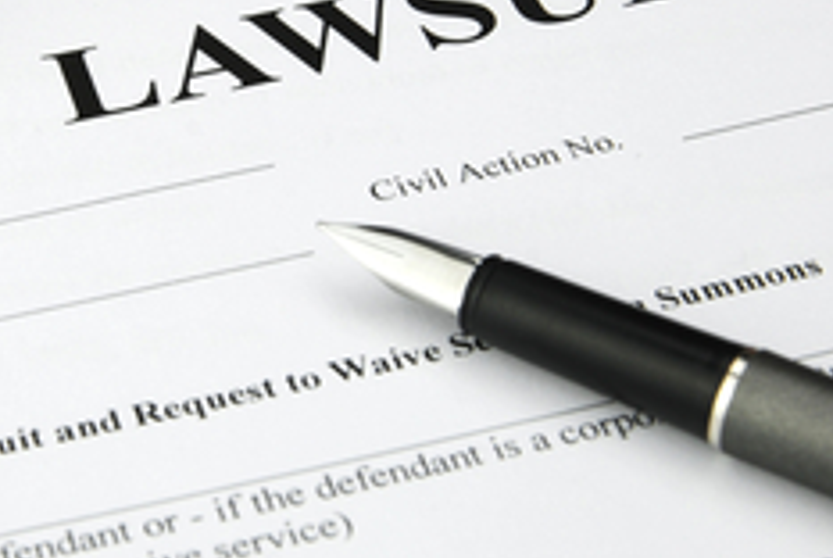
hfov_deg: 15.6
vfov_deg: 10.5
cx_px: 172
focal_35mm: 130
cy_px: 98
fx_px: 3012
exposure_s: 1/10
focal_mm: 42
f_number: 14
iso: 100
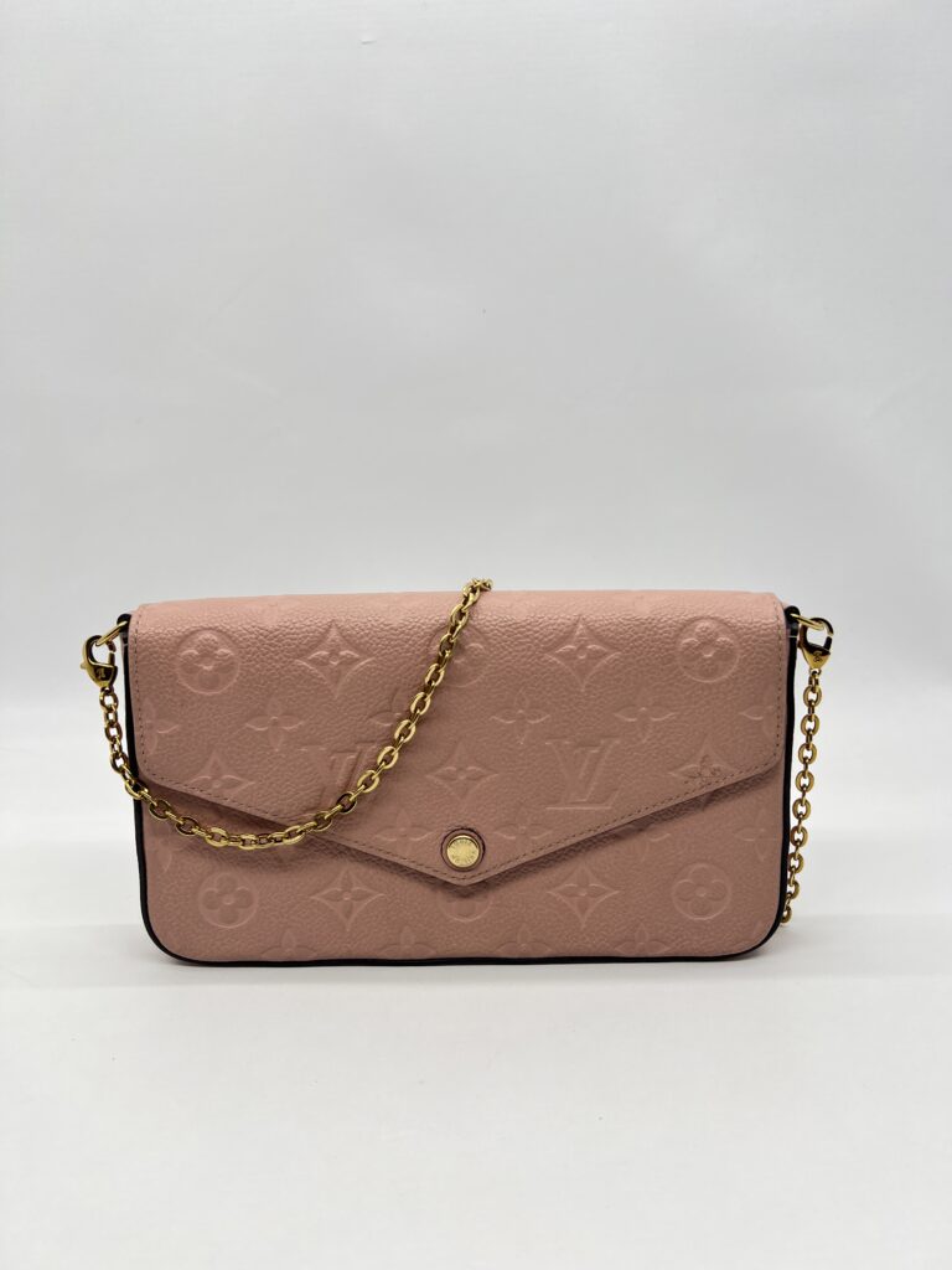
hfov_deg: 53.1
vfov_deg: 67.3
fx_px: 953
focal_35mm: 26
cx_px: 476
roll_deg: +0.3
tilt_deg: -11.6
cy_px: 635
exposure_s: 1/207
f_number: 1.5
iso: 50
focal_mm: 5.7
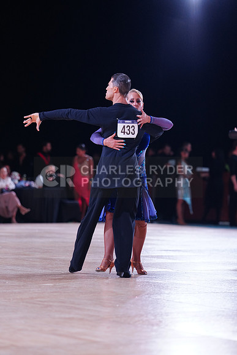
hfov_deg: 9.6
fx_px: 1411
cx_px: 118
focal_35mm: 143
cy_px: 178
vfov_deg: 14.3
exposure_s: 1/500
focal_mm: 143
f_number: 2.8
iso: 1250
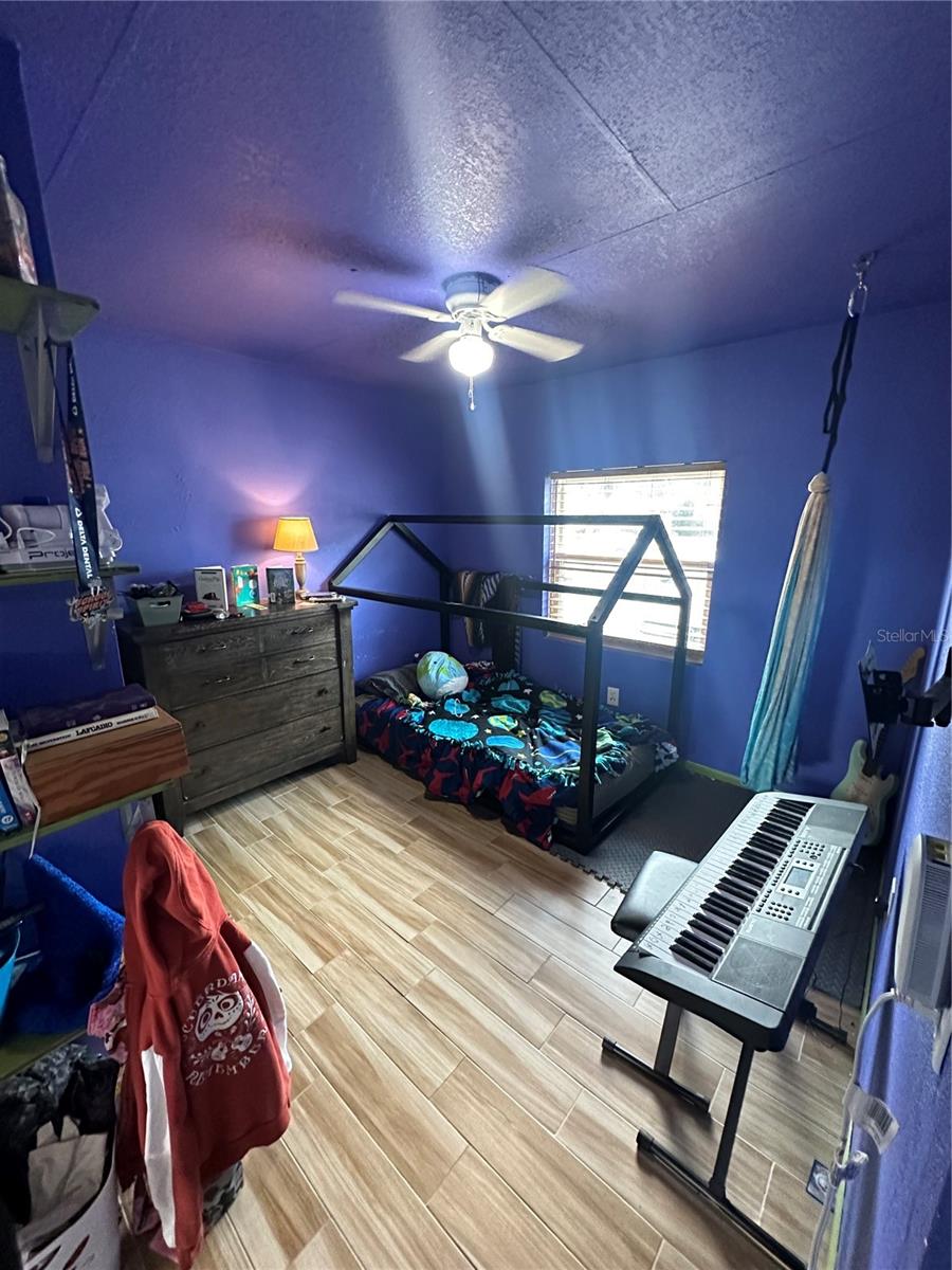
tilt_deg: -13.6
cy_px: 635
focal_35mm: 14
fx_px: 513
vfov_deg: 102.1
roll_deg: -0.1
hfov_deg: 85.7
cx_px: 476
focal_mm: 2.22
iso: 1000
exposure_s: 1/60
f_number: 2.2
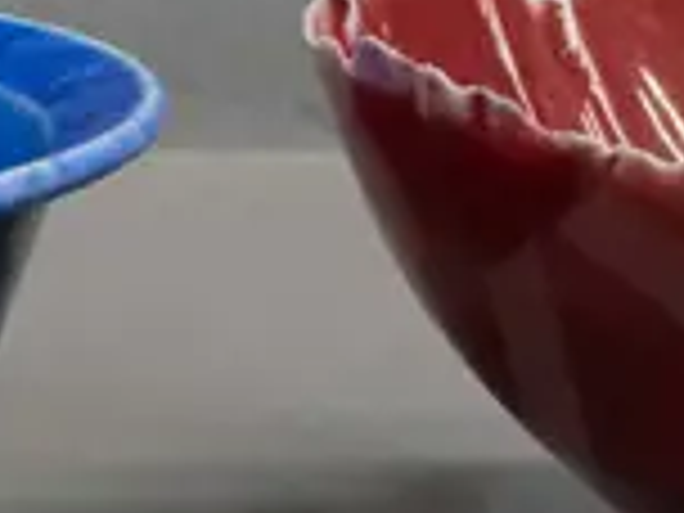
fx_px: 6106
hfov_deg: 6.4
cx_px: 842
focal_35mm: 309
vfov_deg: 4.8
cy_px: 148
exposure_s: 1/160
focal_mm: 23
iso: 3200
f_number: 5.6
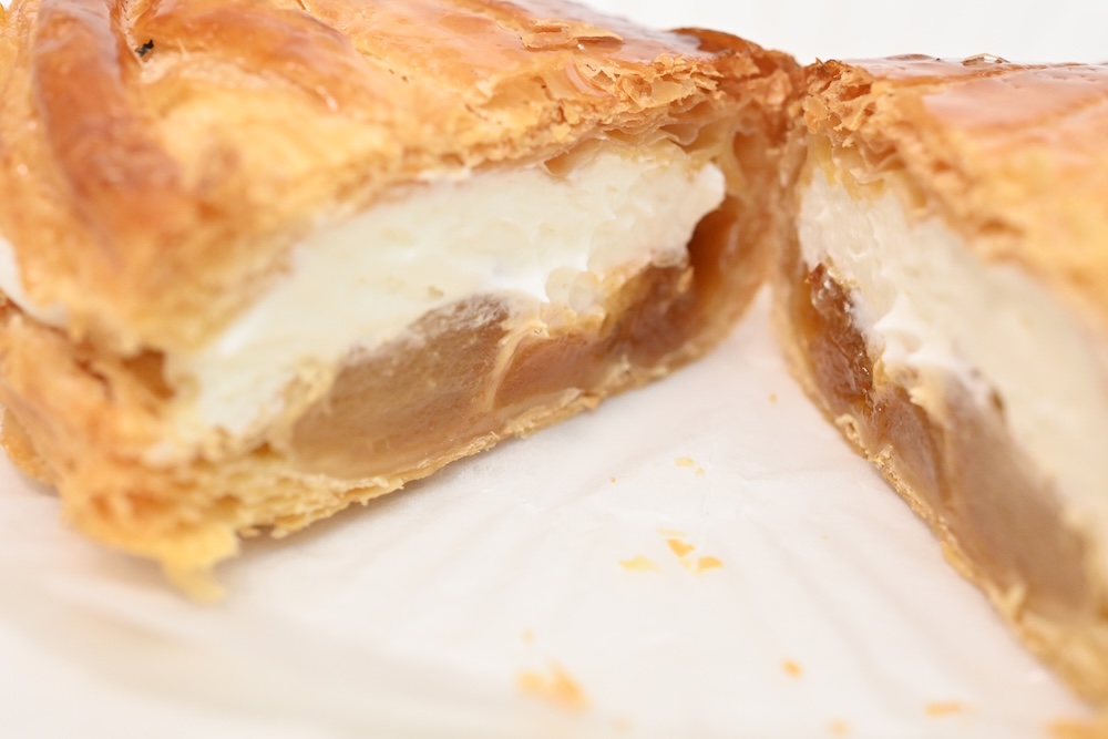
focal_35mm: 60
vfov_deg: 22.6
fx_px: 1847
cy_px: 370
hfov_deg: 33.4
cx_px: 554
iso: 6400
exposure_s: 1/160
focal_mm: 60
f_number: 8
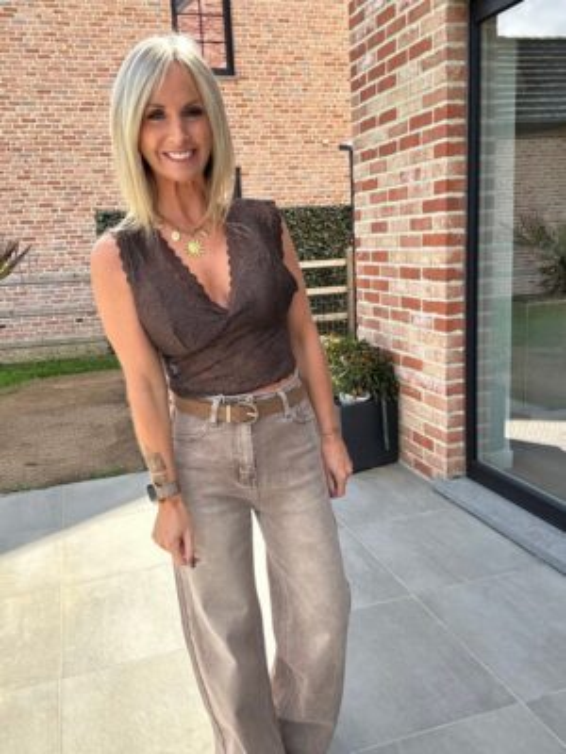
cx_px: 283
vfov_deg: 60.0
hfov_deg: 46.8
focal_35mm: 30
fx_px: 654
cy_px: 377
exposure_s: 1/282
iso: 25
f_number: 1.9
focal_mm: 2.69
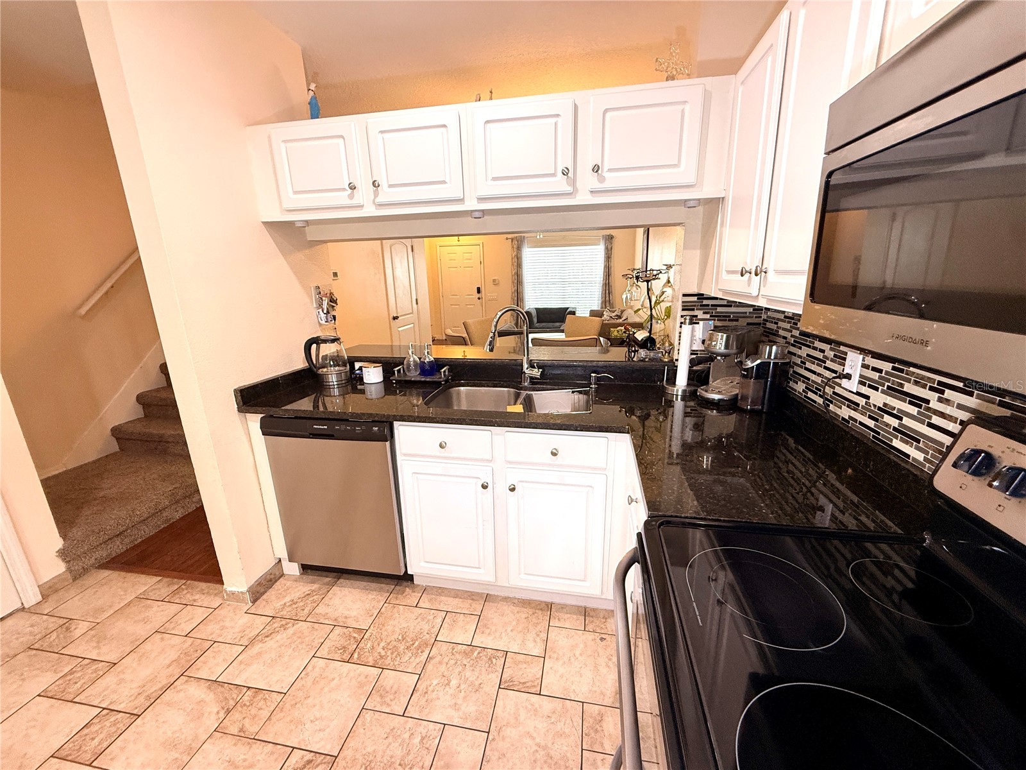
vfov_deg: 85.7
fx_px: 415
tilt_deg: -14.9
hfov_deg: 102.1
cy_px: 385
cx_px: 513
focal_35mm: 14
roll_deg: +0.9
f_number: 2.2
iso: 250
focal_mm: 2.22
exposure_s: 1/120
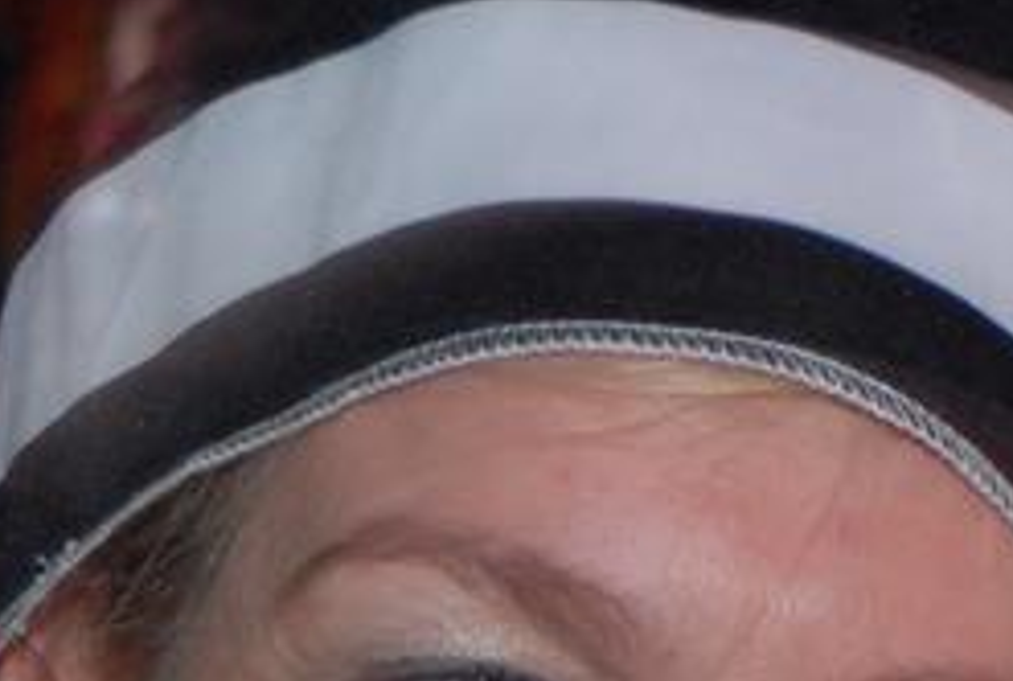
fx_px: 9816
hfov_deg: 5.9
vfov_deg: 3.9
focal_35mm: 348
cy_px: 1149
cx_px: 1275
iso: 400
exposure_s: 1/10
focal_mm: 50
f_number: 5.6
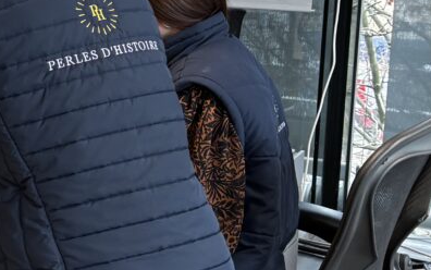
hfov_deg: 18.1
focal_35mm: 95
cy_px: 28
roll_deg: +0.6
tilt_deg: -8.3
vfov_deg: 13.7
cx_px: -308
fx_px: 1117
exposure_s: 1/50
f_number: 1.6
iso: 125
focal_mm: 5.96
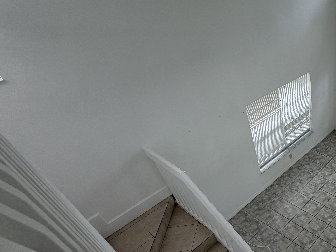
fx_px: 262
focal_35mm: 27
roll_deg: +3.7
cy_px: 154
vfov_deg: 50.9
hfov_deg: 54.2
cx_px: 320
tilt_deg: -39.5
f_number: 2.2
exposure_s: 1/121
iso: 80
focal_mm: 2.22
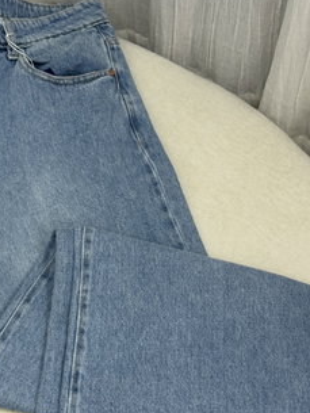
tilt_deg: -58.5
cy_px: 255
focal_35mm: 84
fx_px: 1002
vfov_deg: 23.2
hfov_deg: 17.6
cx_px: 148
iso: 50
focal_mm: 6.76
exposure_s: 1/50
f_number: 1.78
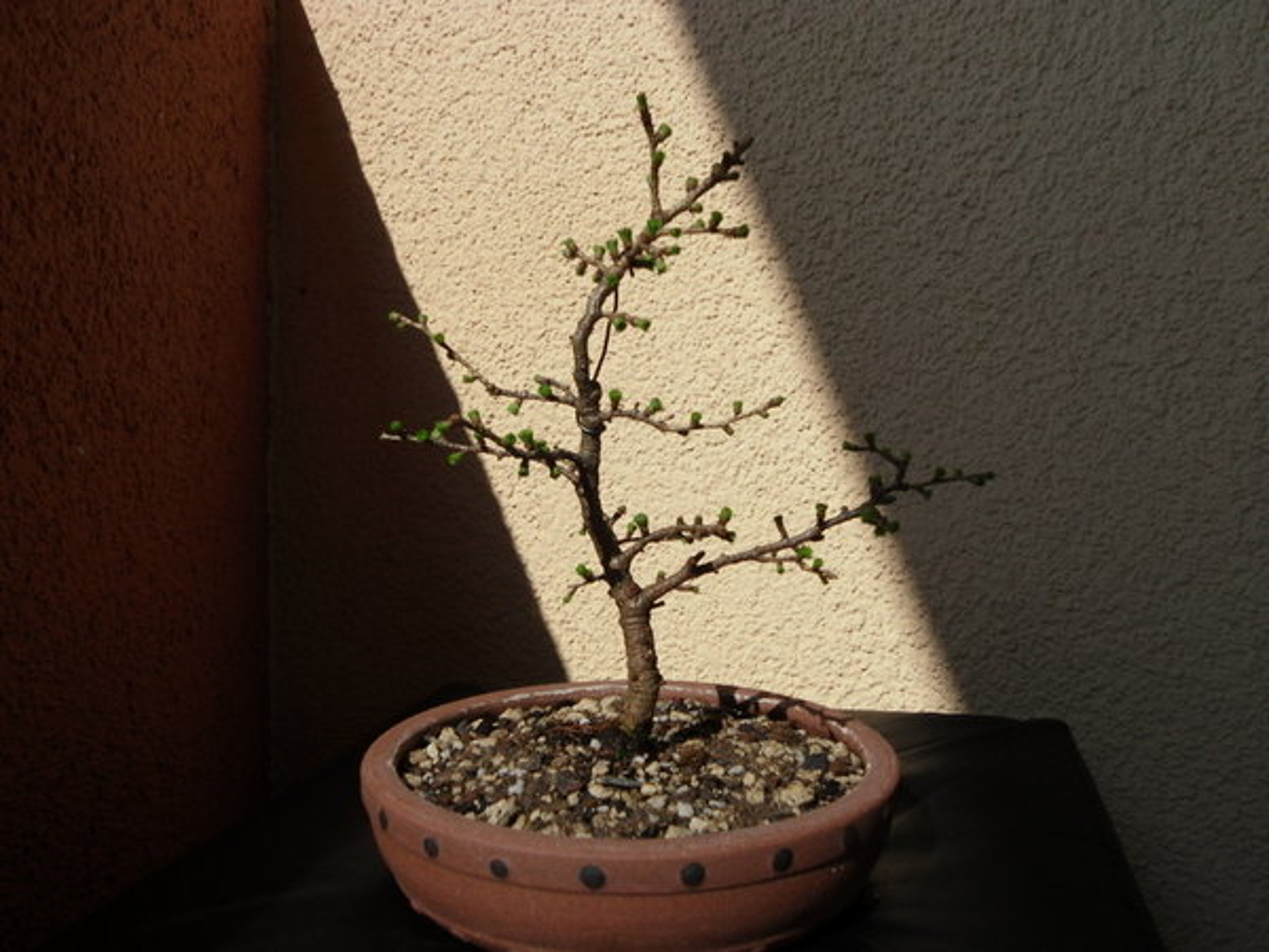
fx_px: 1173
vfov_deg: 44.2
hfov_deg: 56.8
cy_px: 476
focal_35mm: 32
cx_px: 634
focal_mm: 5.8
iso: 64
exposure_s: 1/160
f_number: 8.8
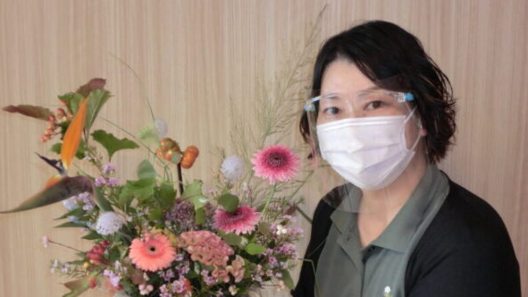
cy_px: 191
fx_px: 728
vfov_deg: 23.0
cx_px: 266
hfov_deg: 39.9
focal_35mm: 52
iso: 320
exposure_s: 1/60
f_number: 3.4
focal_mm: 8.46
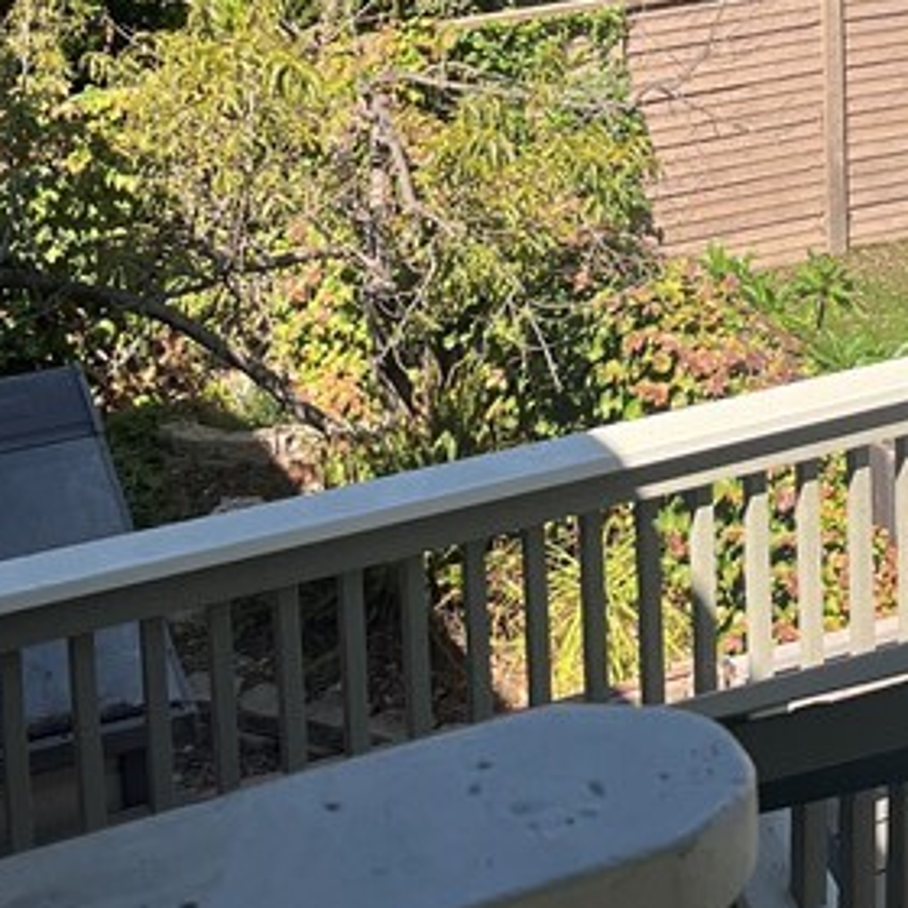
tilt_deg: -7.9
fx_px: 2493
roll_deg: +1.6
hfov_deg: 20.5
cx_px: 652
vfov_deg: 19.5
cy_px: -159
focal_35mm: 84
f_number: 1.6
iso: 50
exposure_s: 1/2179
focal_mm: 5.1
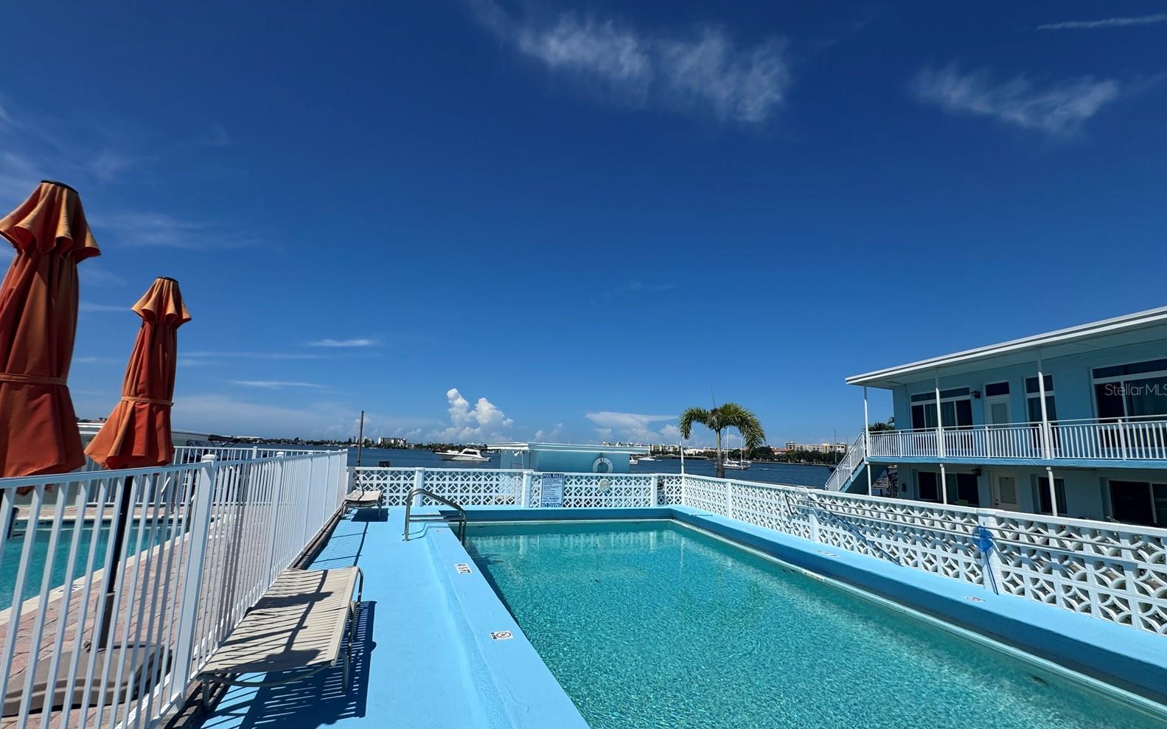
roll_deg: -1.9
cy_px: 389
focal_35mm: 15
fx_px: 477
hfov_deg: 101.5
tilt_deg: +7.9
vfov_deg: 74.7
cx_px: 585
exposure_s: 1/3906
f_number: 2.2
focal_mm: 2.22
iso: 40
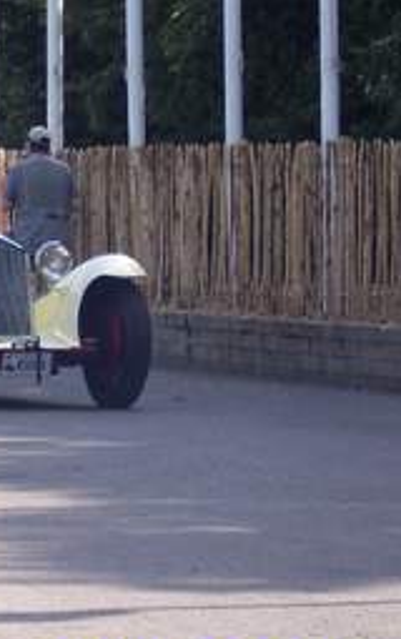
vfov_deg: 6.9
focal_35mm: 303
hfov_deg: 4.3
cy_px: 236
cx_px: -353
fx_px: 5283
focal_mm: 24
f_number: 4.8
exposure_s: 1/350
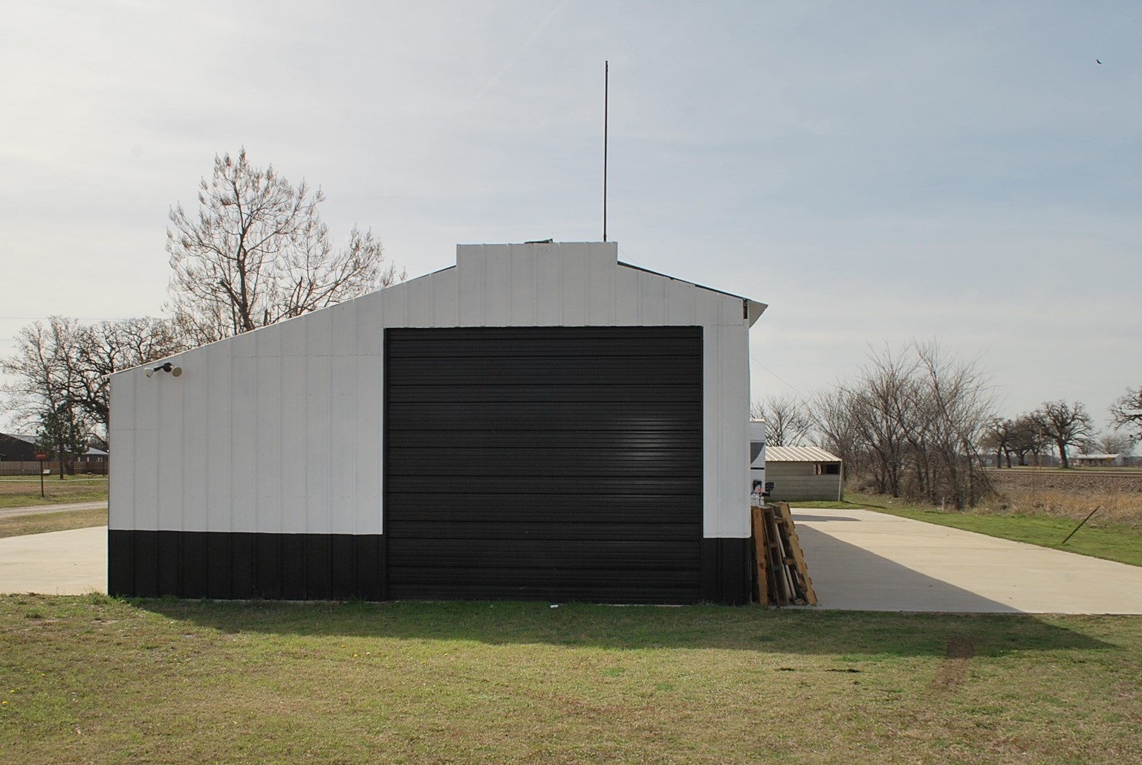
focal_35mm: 34
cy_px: 409
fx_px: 1080
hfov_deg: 55.6
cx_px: 516
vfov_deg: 39.0
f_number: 11
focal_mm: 18
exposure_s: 1/200
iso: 100
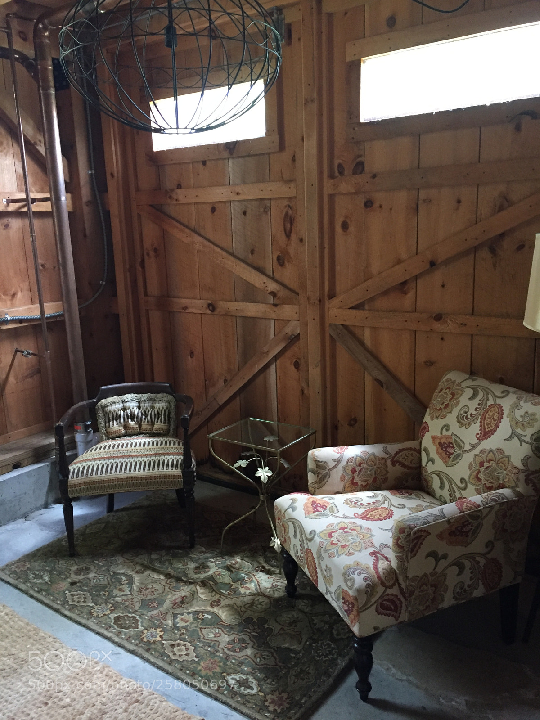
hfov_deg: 48.2
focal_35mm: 29
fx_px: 603
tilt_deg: -12.8
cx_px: 270
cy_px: 360
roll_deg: +2.0
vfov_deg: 61.7
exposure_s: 1/30
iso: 160
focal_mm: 4.15
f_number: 2.2
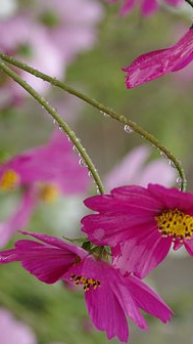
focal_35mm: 210
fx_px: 1911
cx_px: 116
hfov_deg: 5.8
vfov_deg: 10.3
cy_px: 173
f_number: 5.6
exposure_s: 1/100
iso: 640
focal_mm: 88
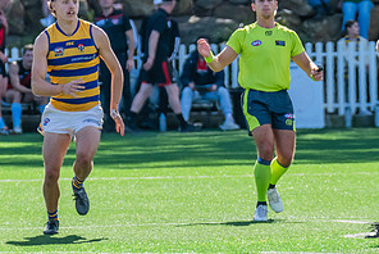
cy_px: 24
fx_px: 9811
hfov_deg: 2.2
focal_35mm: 931
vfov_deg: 1.5
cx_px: 435
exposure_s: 1/1000
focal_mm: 360
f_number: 9
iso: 800
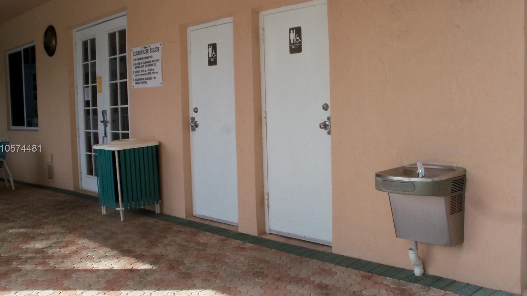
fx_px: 545
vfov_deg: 30.4
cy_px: 149
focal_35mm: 39
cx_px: 261
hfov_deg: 51.6
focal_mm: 6.3
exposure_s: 1/250
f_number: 5.5
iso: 80
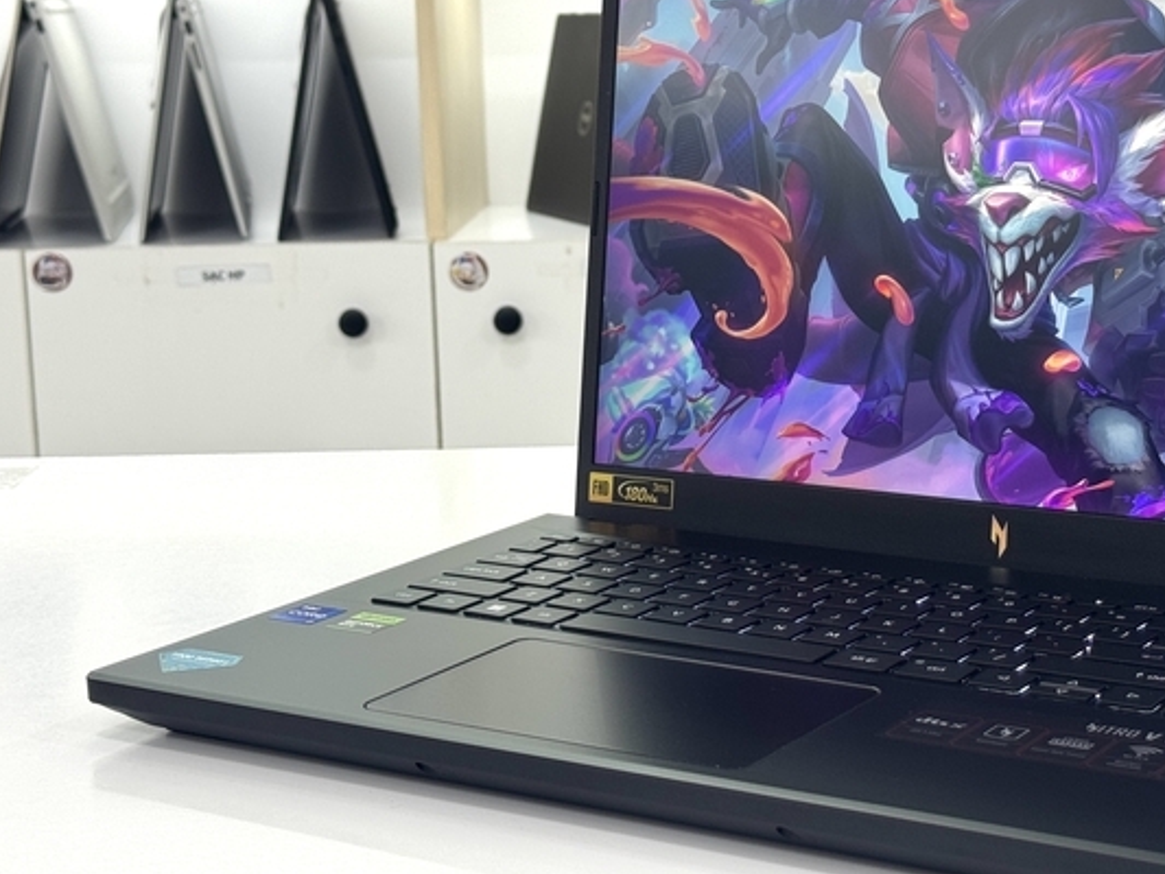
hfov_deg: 26.8
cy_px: 354
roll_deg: +2.2
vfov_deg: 20.4
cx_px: 804
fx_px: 2424
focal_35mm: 72
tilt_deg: -9.0
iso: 80
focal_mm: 6.76
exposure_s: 1/121
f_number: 1.78
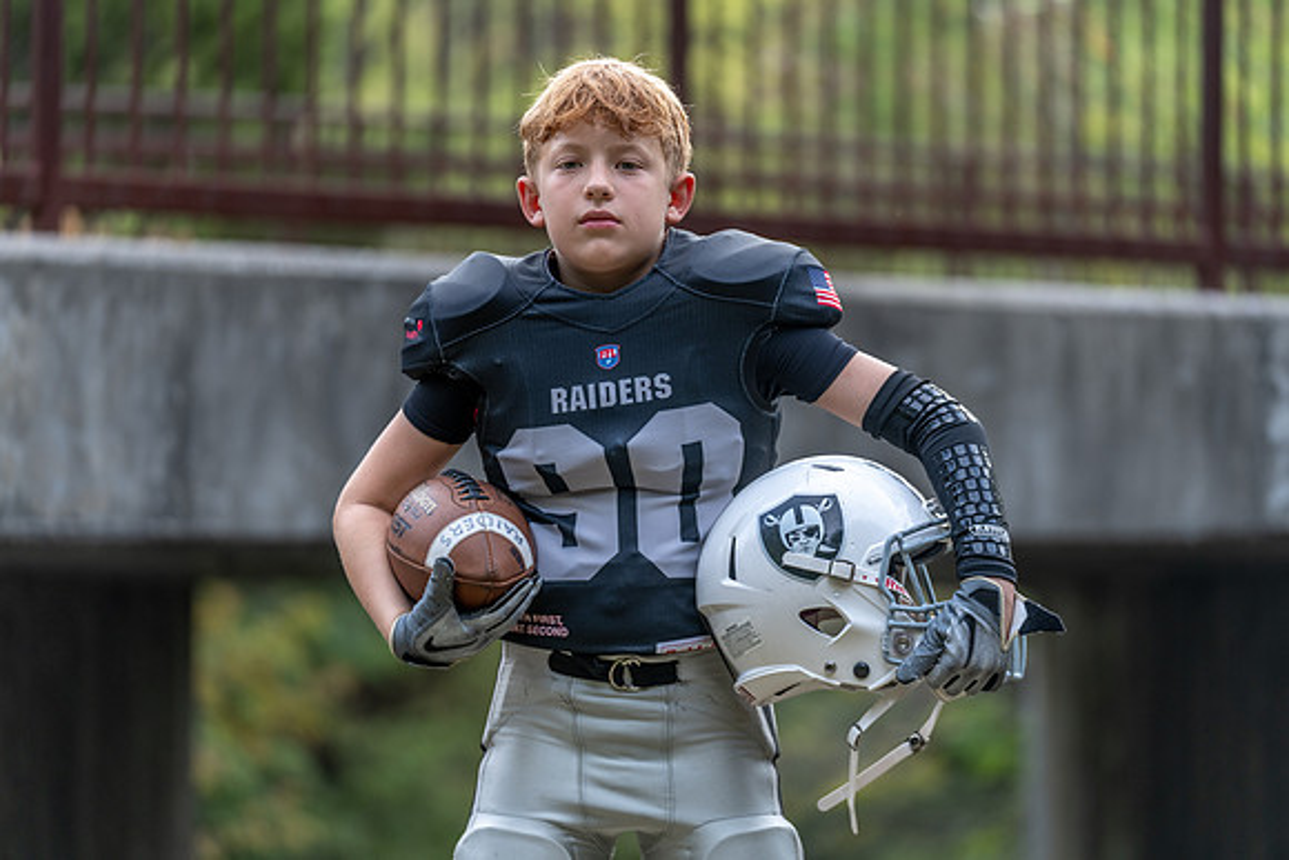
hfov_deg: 14.1
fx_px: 5229
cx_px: 644
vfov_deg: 9.4
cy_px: 430
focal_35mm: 146
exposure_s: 1/320
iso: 200
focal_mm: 146
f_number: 2.8
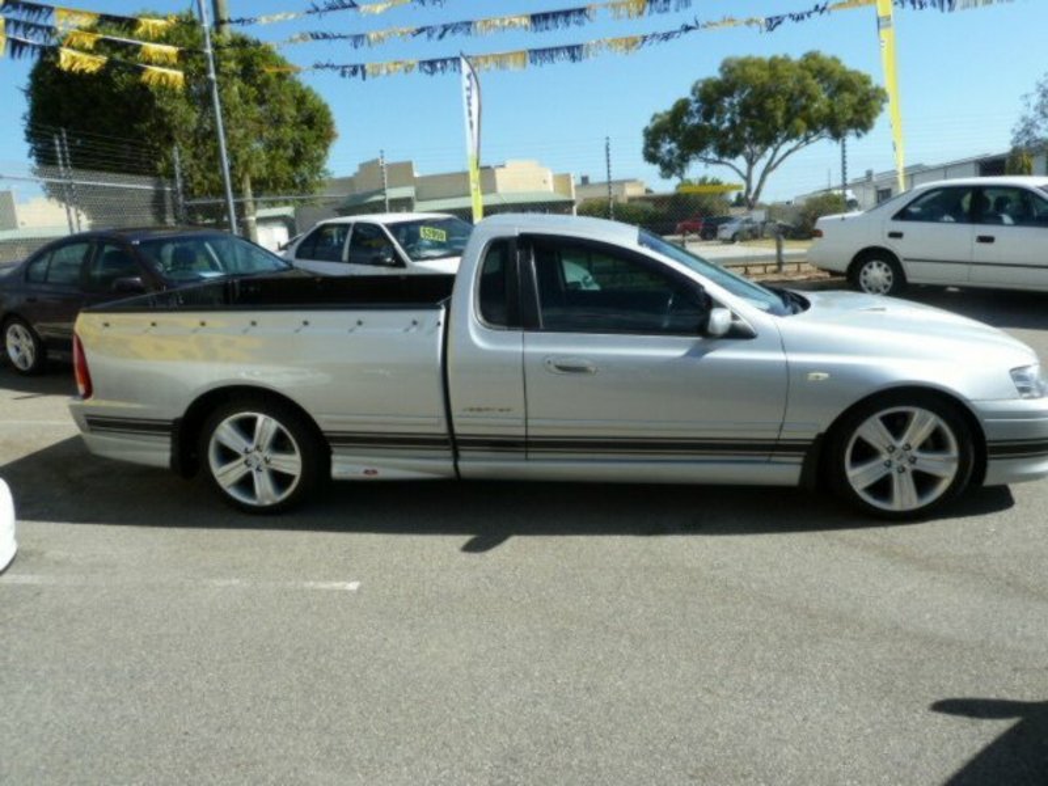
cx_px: 524
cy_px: 393
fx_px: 757
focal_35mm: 25
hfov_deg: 69.4
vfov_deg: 54.9
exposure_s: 1/500
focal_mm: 4.1
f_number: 4
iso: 80
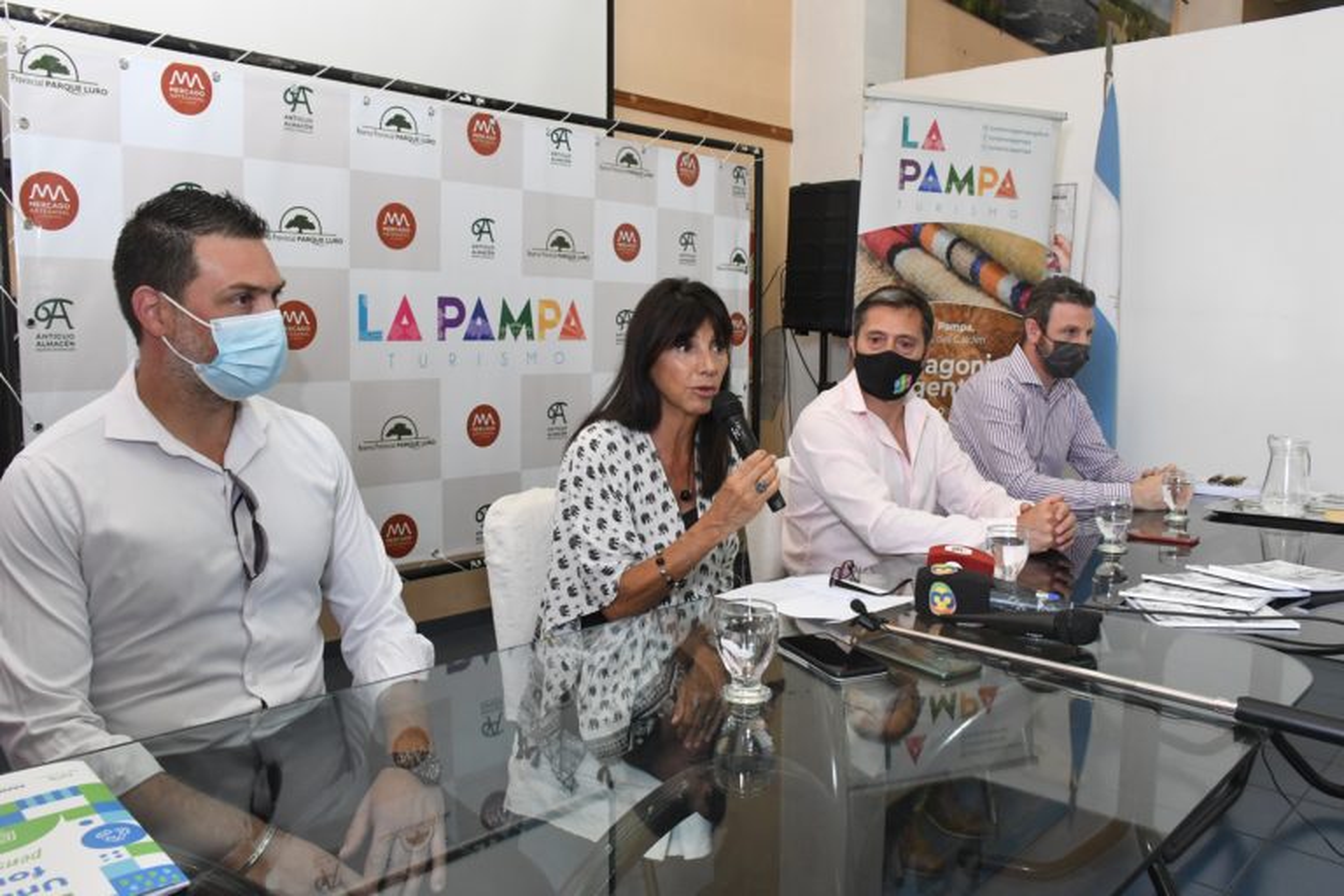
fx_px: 1008
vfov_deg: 47.9
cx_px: 672
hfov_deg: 67.4
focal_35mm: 27
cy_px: 448
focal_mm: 18
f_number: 8
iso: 3200
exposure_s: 1/250
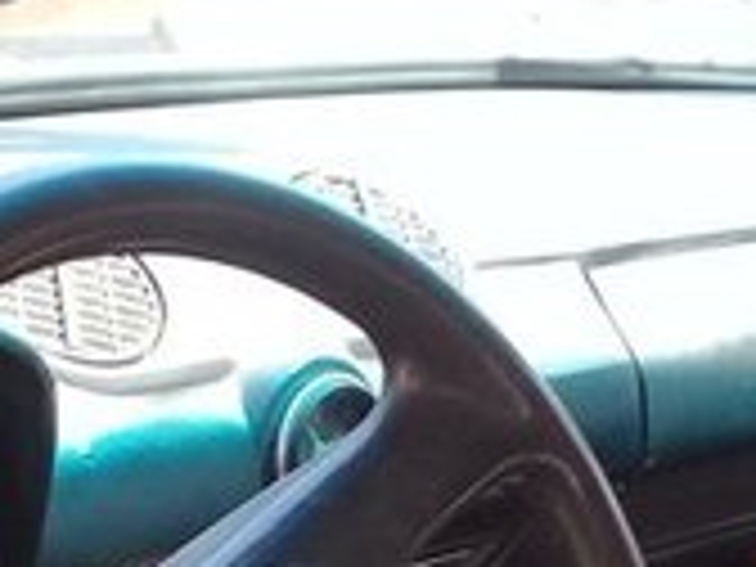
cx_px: 117
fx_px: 2664
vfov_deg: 11.8
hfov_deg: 16.0
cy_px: 763
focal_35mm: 122
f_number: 2.2
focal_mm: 3.3
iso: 80
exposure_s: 1/100
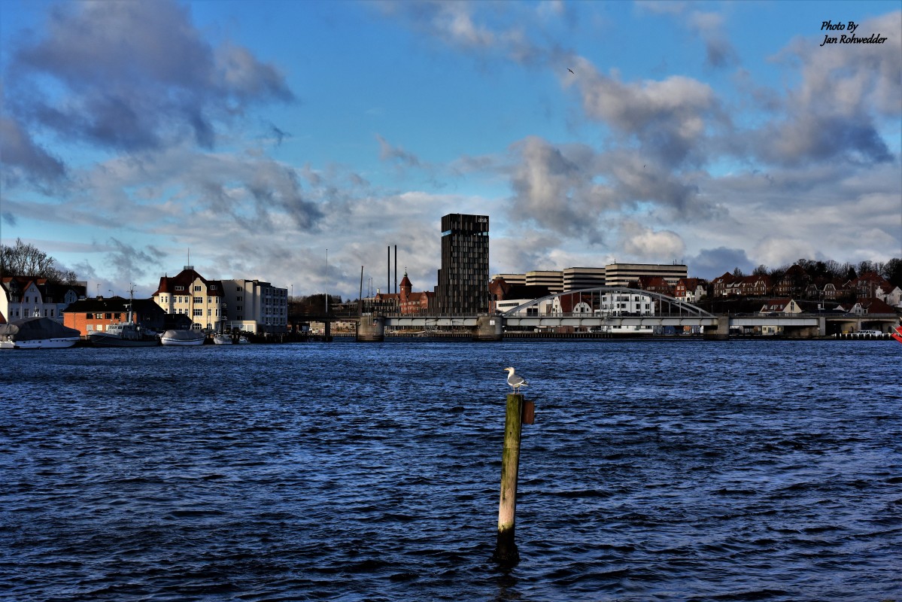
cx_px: 451
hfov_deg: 39.6
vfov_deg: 27.0
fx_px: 1253
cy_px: 301
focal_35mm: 50
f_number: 10
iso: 2000
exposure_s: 1/4000
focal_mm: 50
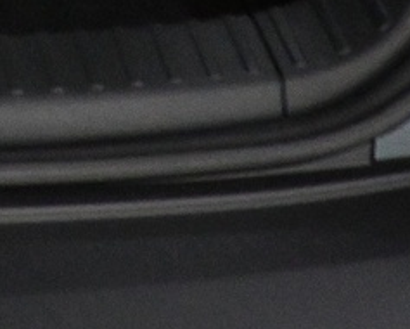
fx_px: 1870
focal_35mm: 154
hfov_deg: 11.5
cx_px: -356
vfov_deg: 8.7
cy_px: -563
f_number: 3.5
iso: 4000
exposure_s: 1/125
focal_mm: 16
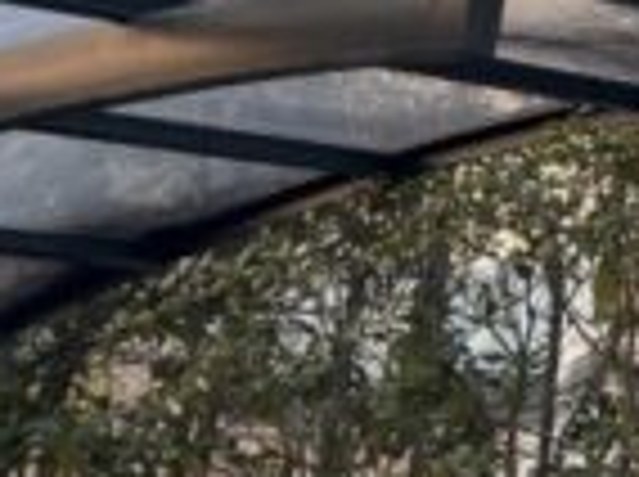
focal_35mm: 132
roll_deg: -1.8
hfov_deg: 12.5
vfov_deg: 10.2
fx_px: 2433
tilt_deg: +24.3
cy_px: -518
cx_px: 1422
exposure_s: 1/121
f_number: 1.5
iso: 50
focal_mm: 5.7
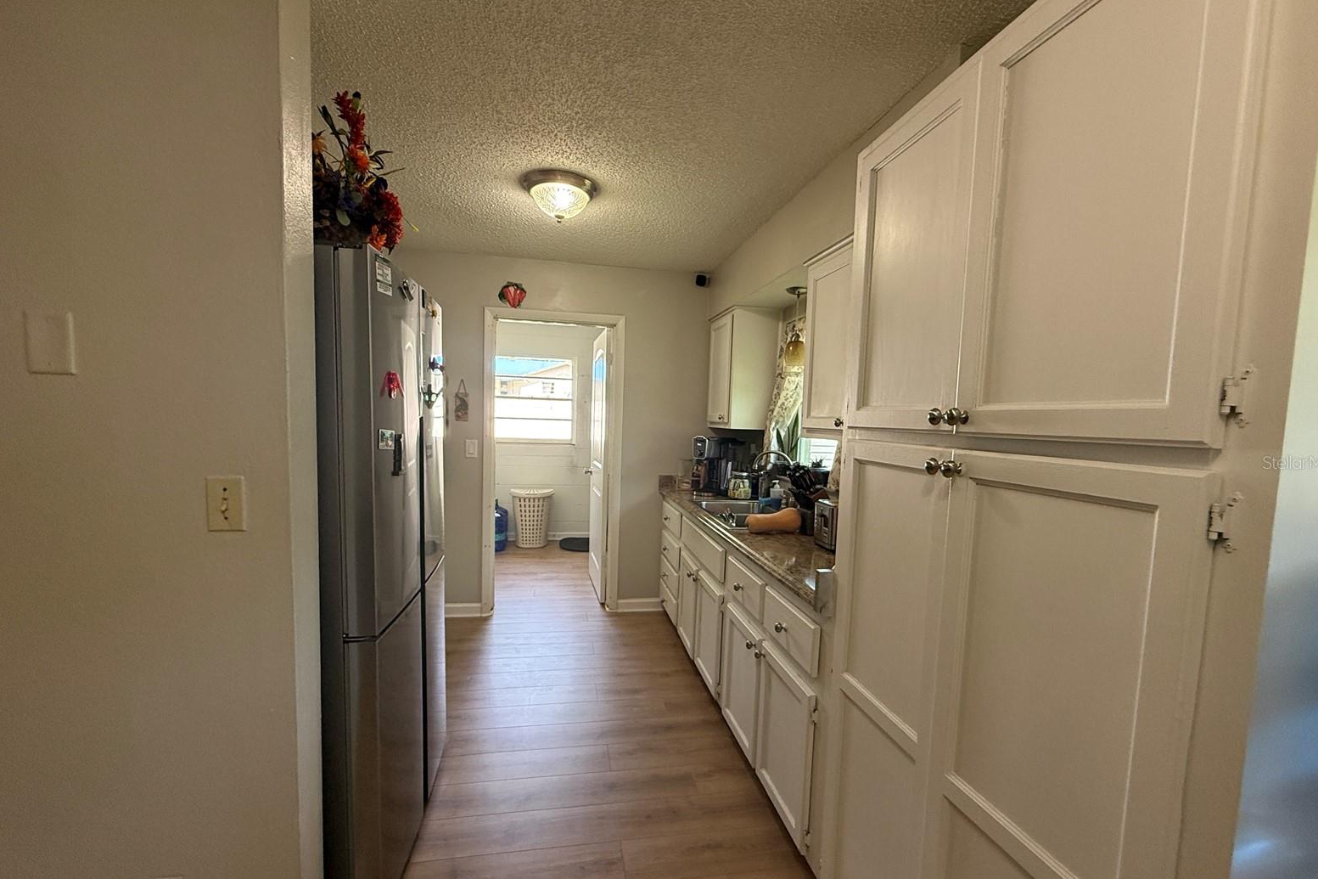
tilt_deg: -3.4
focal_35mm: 15
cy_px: 462
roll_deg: -1.6
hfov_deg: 100.4
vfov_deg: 77.3
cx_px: 664
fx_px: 549
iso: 200
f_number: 2.2
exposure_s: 1/120
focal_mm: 2.22
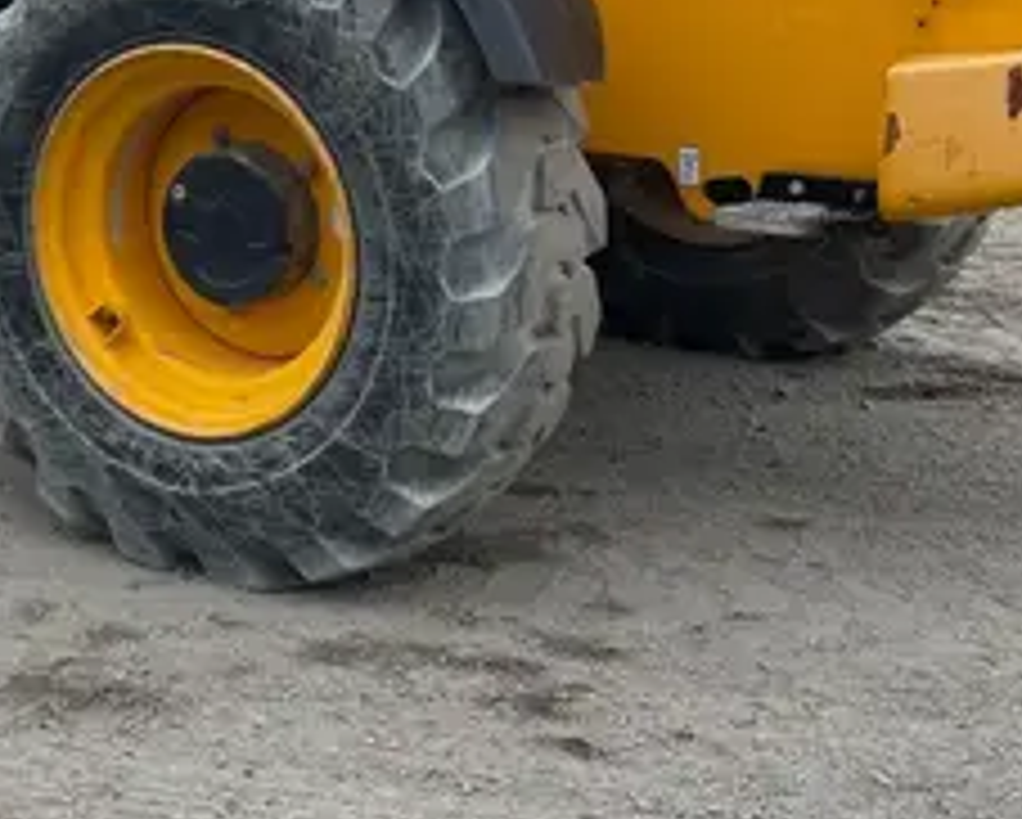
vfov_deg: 17.9
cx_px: 171
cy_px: -142
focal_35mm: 82
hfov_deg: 22.9
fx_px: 2482
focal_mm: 4.2
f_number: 1.6
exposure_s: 1/924
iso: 32
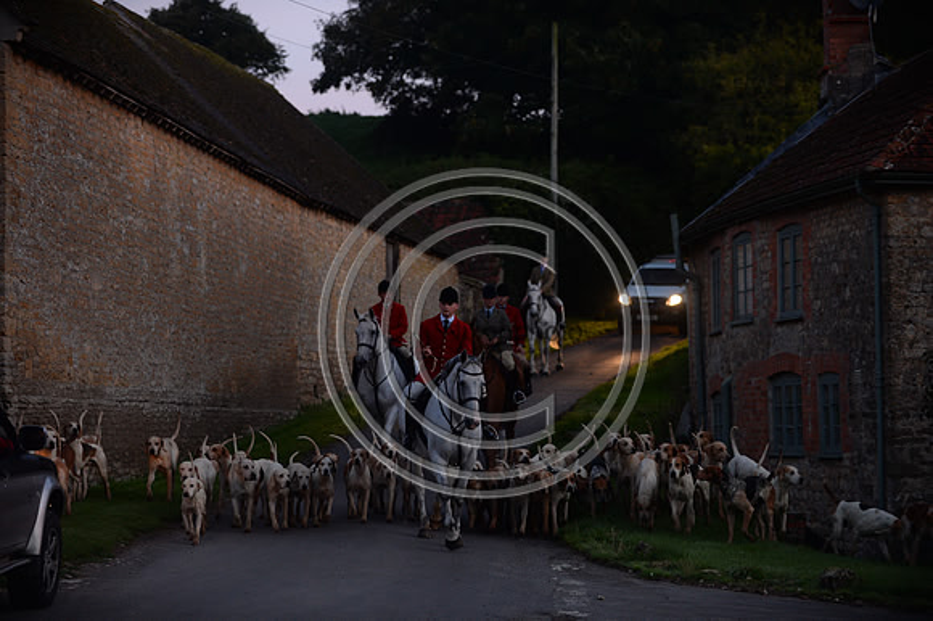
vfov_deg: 13.4
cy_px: 310
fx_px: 2642
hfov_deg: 20.0
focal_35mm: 102
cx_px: 466
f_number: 2.8
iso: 2000
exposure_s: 1/200
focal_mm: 102
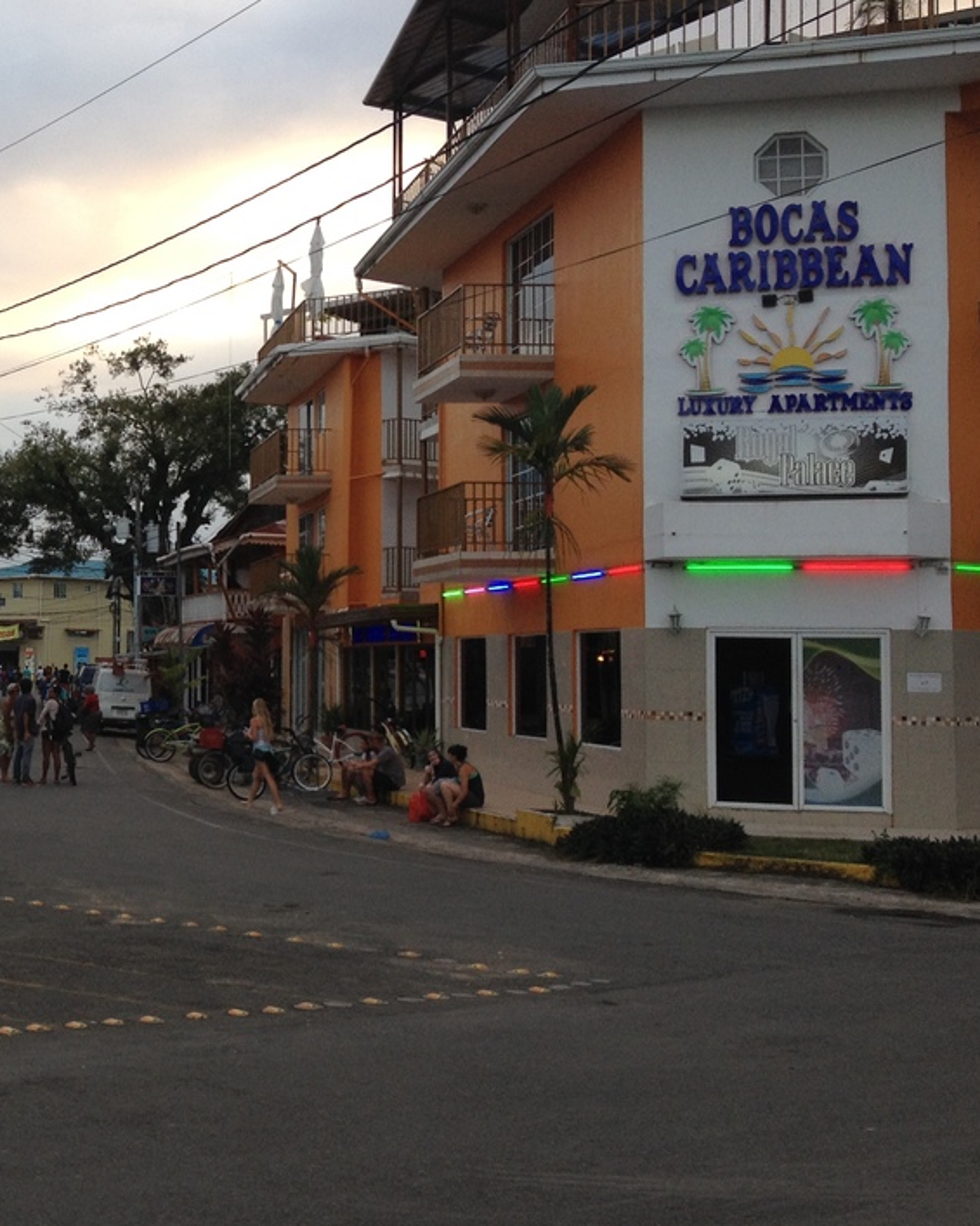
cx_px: 10
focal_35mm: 58
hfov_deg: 25.0
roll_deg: -0.6
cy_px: 569
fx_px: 2104
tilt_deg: -0.1
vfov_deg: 32.5
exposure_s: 1/142
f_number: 2.4
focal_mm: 4.28
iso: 50
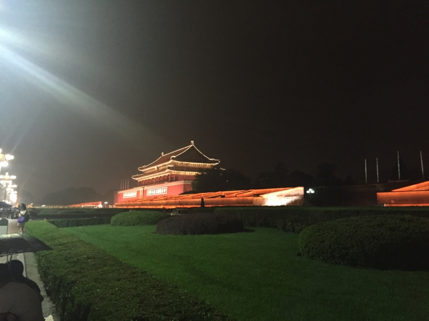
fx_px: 359
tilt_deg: +7.8
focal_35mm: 29
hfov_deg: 61.7
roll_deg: -0.7
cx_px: 214
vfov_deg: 48.2
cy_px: 160
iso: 250
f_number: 2.2
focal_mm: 4.15
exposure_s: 1/24
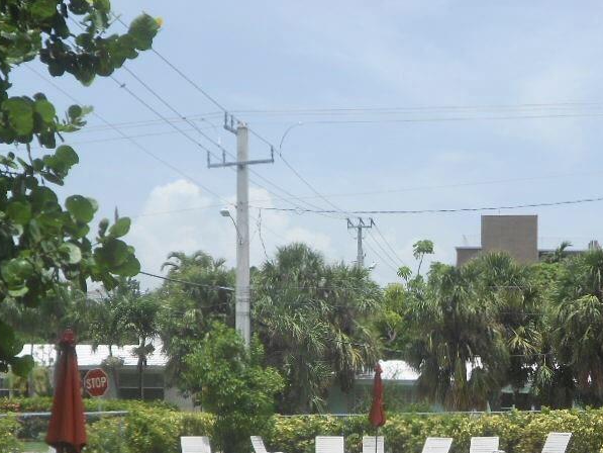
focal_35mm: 84
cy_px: 371
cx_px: 331
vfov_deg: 17.4
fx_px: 1464
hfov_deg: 23.3
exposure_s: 1/640
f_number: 4.5
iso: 80
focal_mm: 8.8
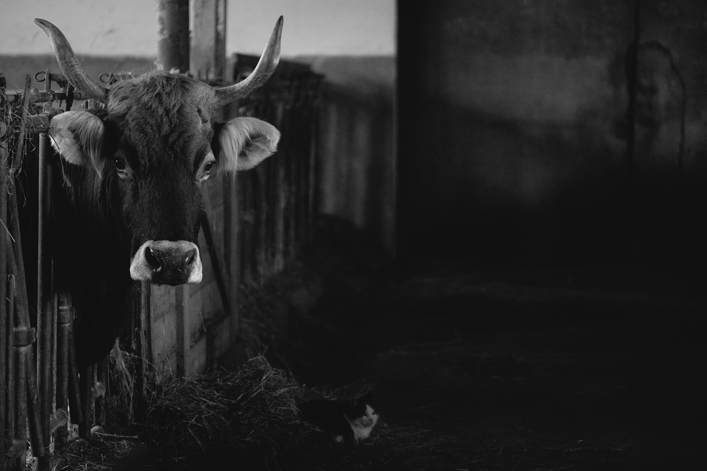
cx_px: 354
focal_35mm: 90
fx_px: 1767
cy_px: 236
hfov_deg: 22.6
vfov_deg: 15.2
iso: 2000
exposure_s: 1/125
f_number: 2.2
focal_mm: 60
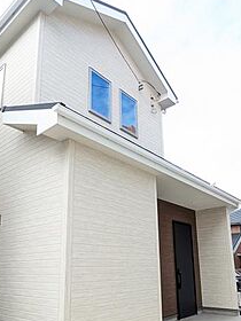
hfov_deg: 46.8
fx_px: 278
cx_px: 122
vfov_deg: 59.1
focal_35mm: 30
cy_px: 203
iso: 49
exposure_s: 1/491
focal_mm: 1.83
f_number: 2.2
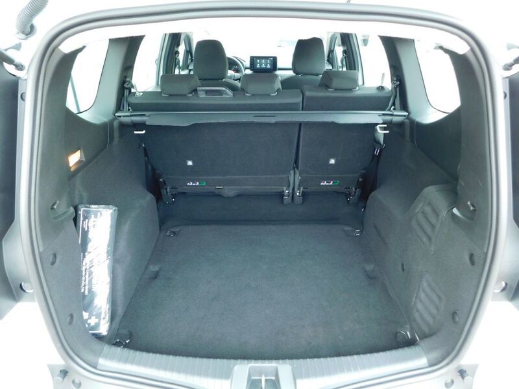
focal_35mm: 23
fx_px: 345
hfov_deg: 73.9
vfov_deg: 58.9
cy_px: 194
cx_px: 260
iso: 220
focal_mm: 4
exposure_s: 1/30
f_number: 3
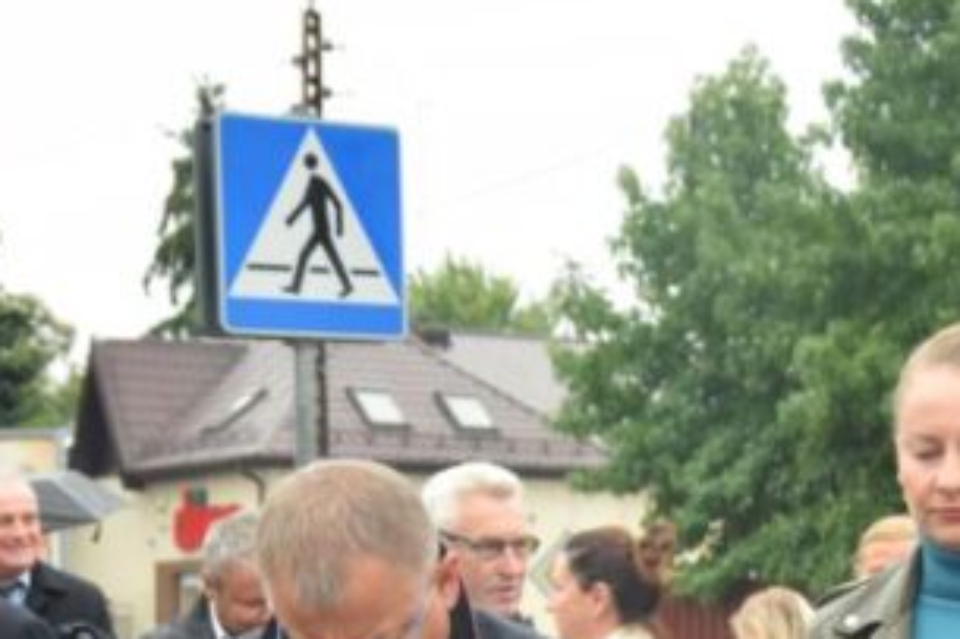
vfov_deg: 11.1
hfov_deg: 16.9
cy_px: 774
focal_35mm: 121
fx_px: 3225
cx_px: 674
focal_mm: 32
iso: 400
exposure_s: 1/100
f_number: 5
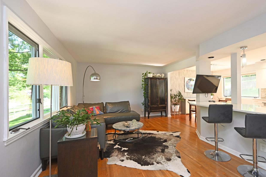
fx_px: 126
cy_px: 90
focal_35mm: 17
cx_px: 151
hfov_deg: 92.7
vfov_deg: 70.5
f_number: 4
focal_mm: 14
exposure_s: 1/60
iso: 500
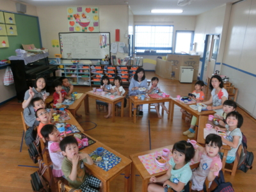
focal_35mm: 24
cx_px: 128
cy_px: 96
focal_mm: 4.24
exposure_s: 1/125
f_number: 3
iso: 125
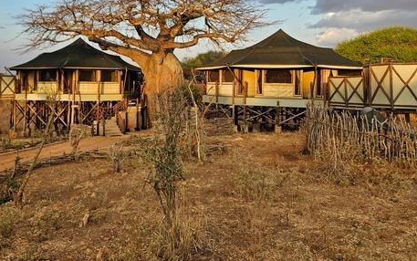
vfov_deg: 38.3
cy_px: 62
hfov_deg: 58.6
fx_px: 364
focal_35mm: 32
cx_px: 149
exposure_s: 1/242
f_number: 1.8
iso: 25
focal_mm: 5.4
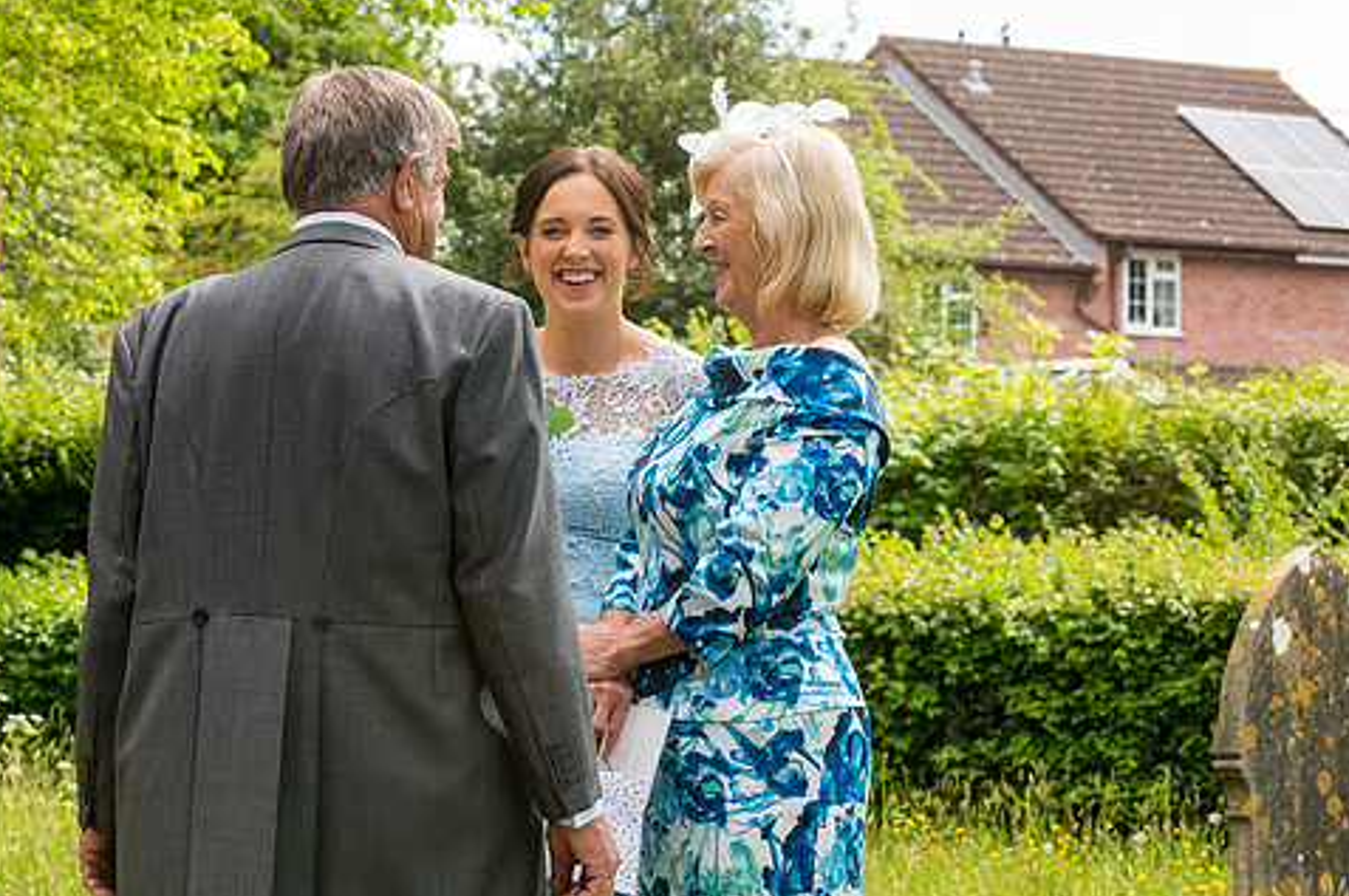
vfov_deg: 9.4
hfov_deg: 14.1
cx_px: 554
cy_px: 424
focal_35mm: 146
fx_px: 5465
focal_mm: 120
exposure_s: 1/400
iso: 2000
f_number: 16
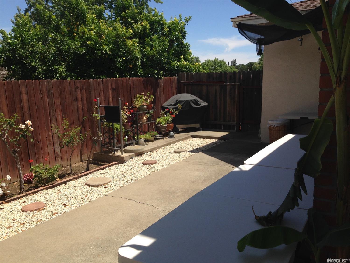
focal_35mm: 33
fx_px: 334
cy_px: 132
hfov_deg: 55.4
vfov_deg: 42.9
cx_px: 175
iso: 50
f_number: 2.4
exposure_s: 1/1748
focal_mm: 4.12
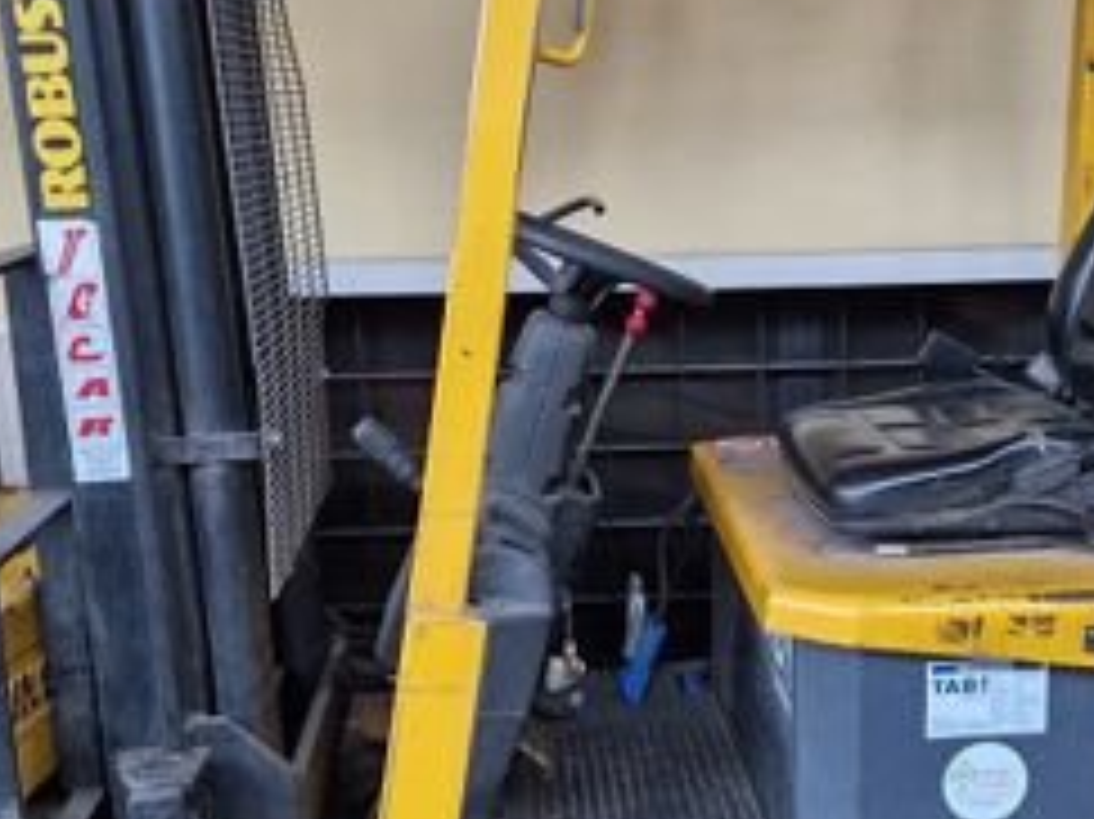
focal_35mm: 36
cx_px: 711
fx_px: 1137
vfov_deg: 39.6
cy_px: 452
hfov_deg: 50.6
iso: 500
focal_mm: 5.4
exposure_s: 1/100
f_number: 1.8
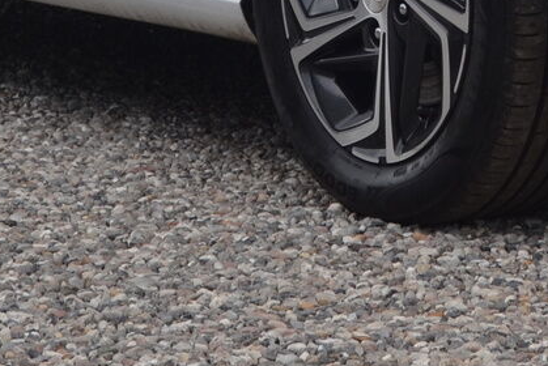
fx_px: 3138
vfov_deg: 6.5
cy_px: -269
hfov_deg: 9.9
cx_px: 565
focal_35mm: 206
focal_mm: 30
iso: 100
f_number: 7.1
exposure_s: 1/200
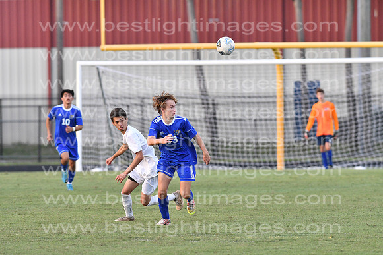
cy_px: 128
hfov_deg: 4.6
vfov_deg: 3.1
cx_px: 192
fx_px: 4788
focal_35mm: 450
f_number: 4
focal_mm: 300
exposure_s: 1/1000
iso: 1600
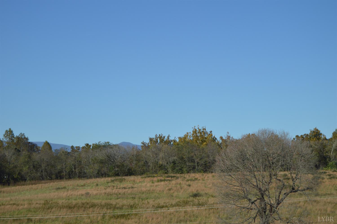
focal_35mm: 82
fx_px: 772
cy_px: 112
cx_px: 168
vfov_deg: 16.5
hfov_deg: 24.6
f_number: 5.6
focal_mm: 55
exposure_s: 1/640
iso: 100
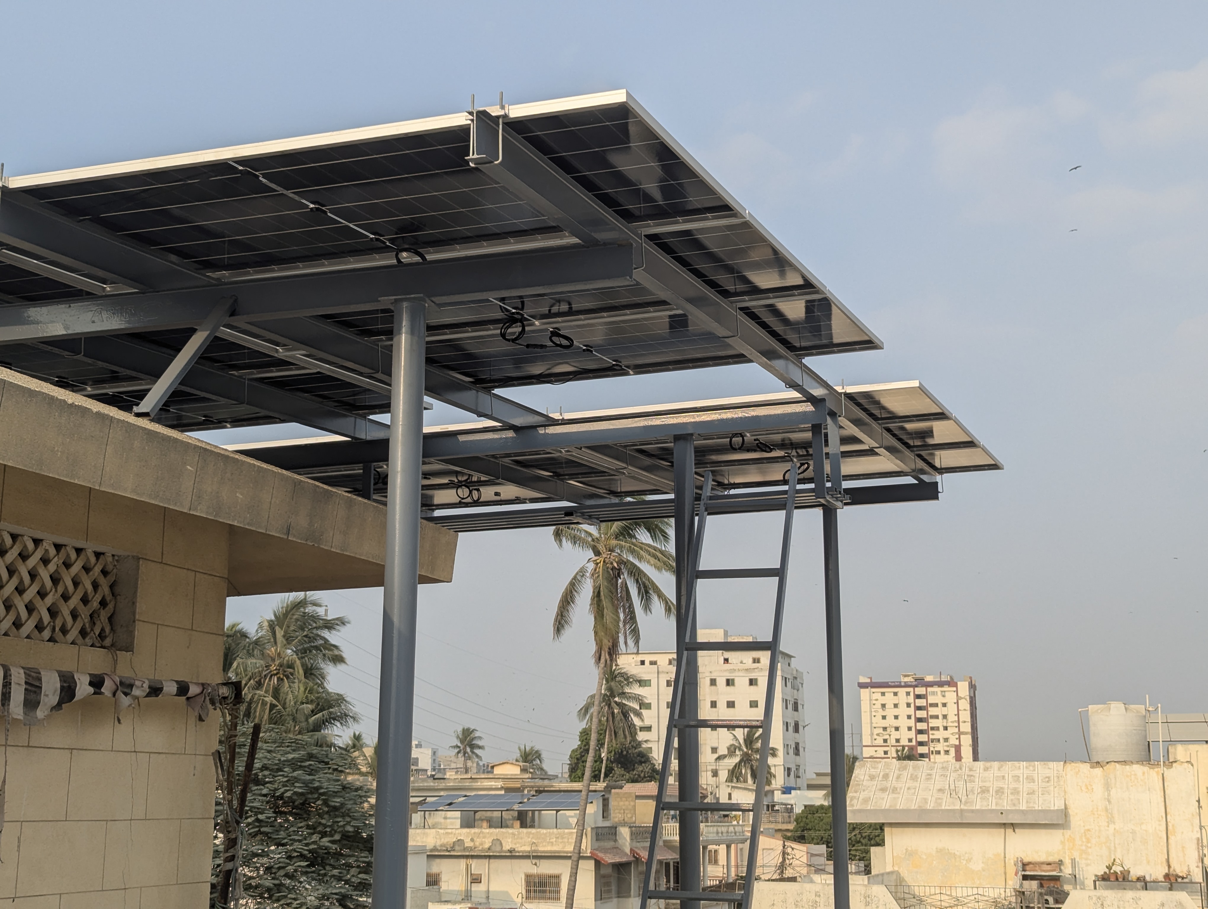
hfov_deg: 39.6
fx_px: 1677
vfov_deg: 30.3
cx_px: 604
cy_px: 454
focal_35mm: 48
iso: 41
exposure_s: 1/1550
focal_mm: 6.81
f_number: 1.85
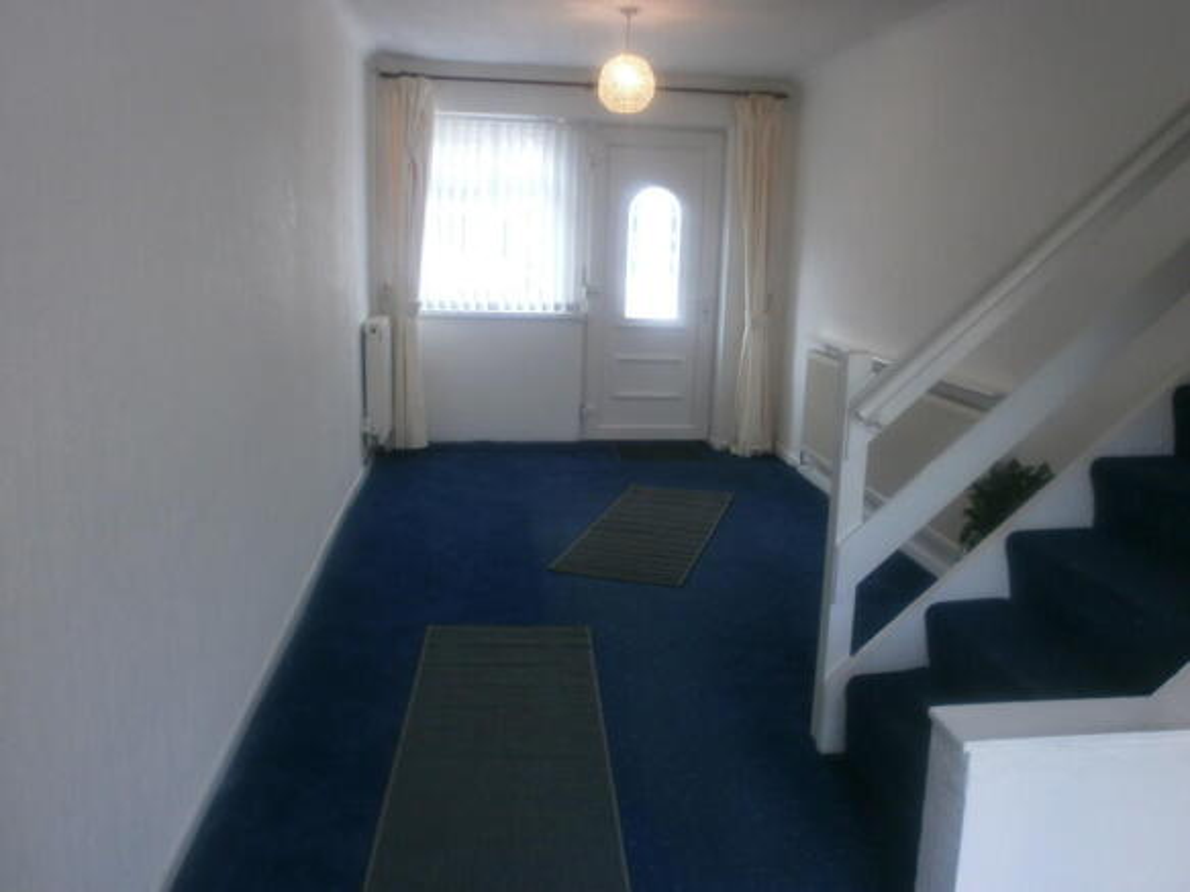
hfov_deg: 65.3
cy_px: 446
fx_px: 928
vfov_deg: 51.3
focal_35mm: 27
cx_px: 595
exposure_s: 1/40
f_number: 2.9
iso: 100
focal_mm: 4.8
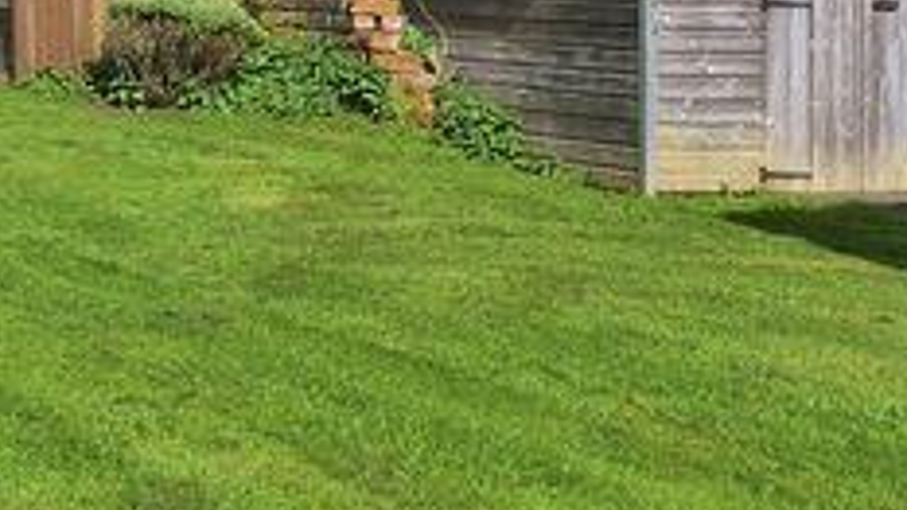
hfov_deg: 14.5
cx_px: -751
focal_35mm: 129
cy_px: -313
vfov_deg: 9.1
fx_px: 3102
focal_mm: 28
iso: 320
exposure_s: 1/640
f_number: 9
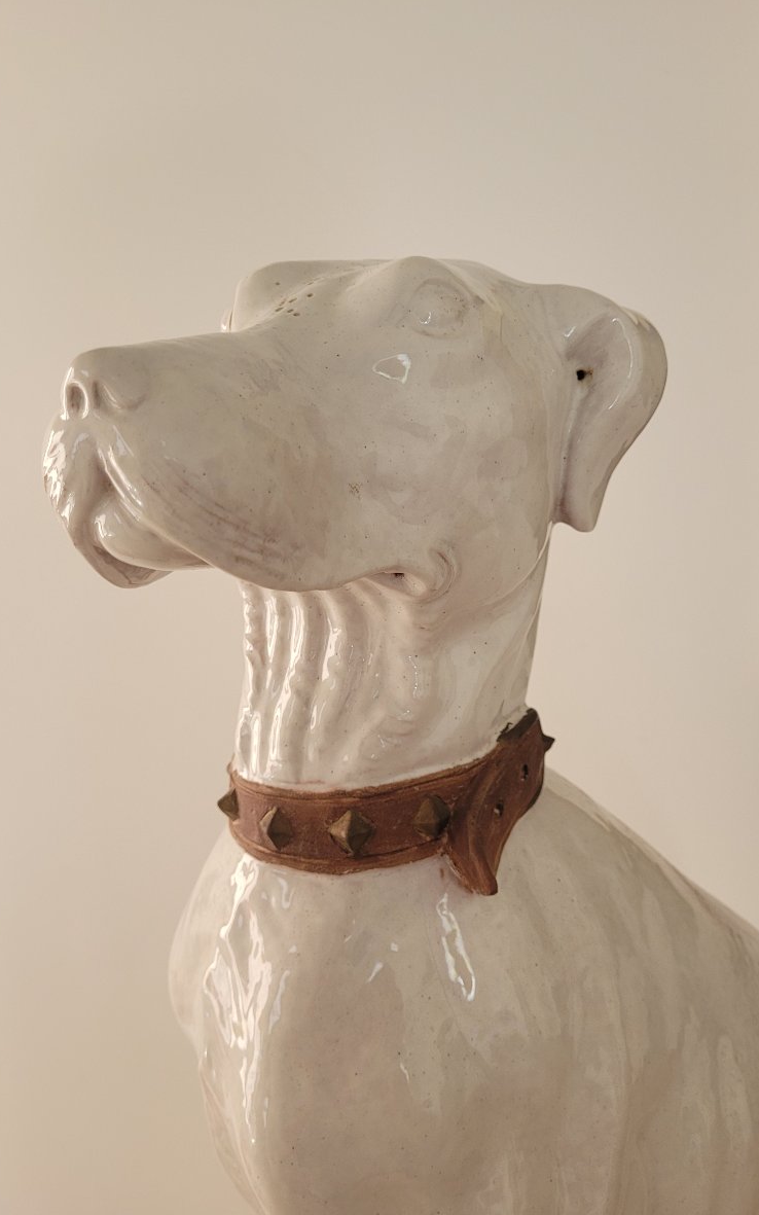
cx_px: 398
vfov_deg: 66.5
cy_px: 614
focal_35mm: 28
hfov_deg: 44.5
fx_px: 927
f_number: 1.8
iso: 160
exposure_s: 1/100
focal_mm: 5.4
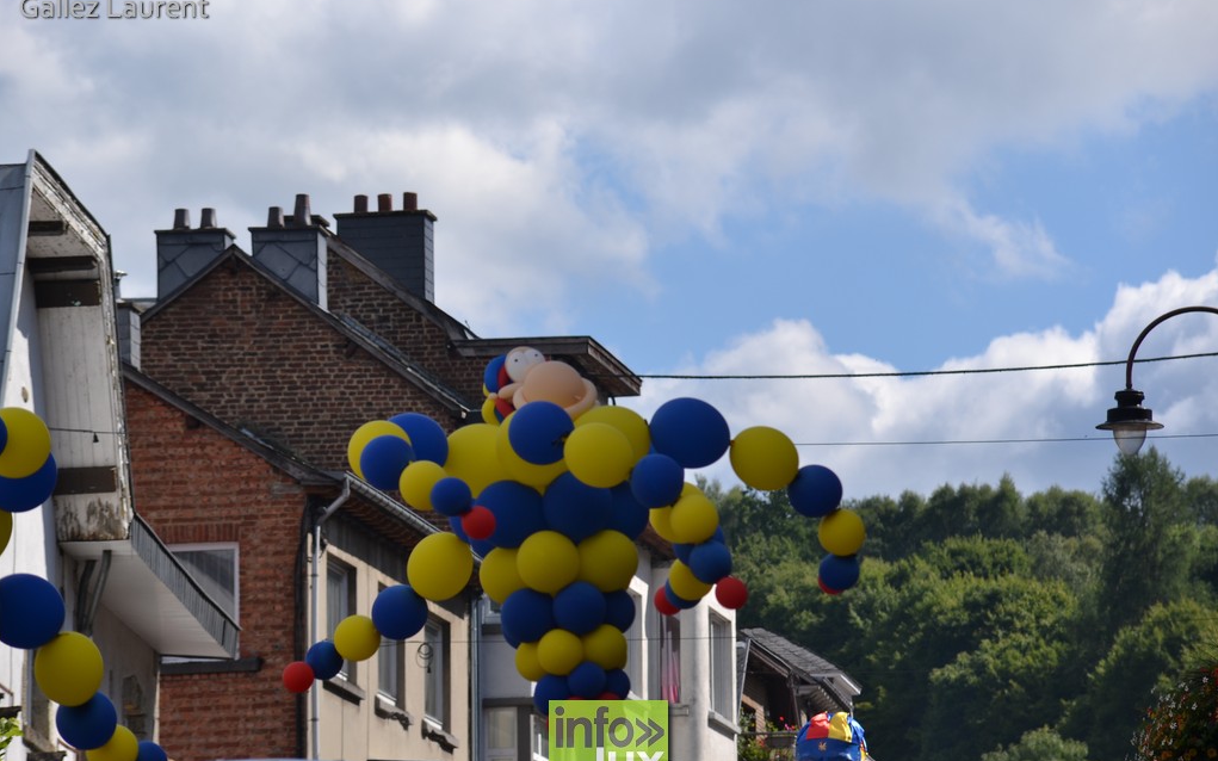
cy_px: 389
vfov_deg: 5.7
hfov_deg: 9.1
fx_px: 7634
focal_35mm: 230
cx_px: 608
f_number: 7.1
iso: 100
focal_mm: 150
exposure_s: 1/400
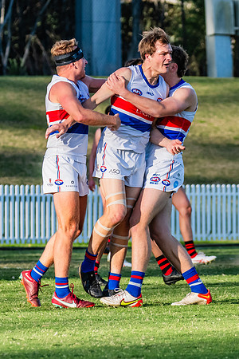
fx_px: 5146
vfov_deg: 4.0
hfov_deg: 2.7
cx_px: 130
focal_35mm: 517
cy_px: 148
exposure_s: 1/1600
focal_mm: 210
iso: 800
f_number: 7.1
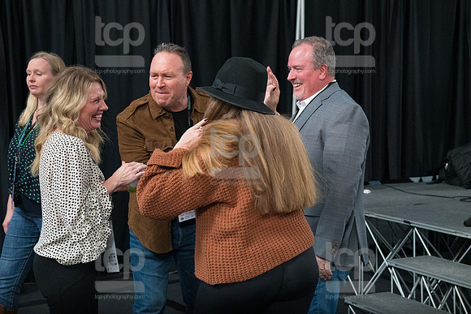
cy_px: 134
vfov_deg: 18.0
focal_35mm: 76
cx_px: 271
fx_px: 992
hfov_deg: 26.7
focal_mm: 66
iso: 4000
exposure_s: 1/250
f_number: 5.6
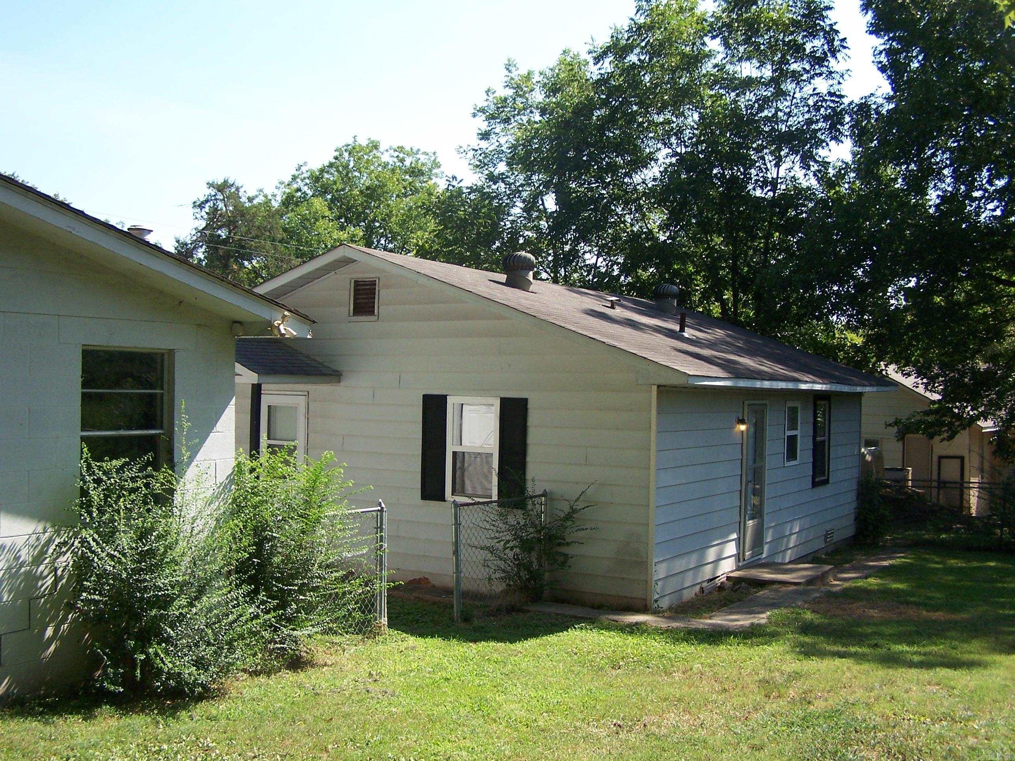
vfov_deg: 37.7
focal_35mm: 38
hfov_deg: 49.0
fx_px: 1114
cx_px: 508
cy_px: 380
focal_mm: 6.3
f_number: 2.8
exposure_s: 1/500
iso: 80
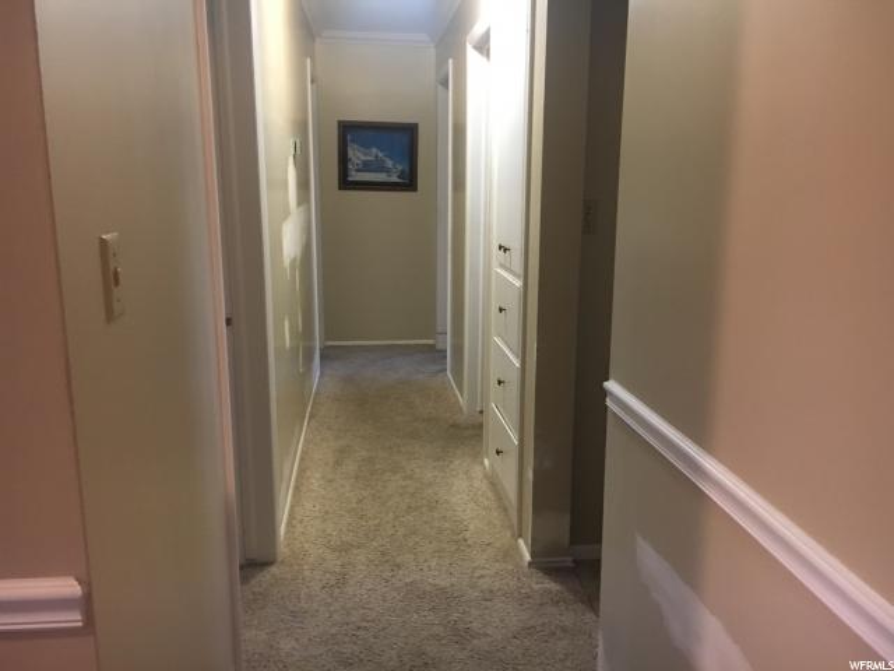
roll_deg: -0.3
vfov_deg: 48.2
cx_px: 447
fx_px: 749
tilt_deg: -12.3
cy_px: 336
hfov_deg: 61.7
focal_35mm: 29
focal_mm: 4.15
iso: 200
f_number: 2.2
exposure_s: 1/17
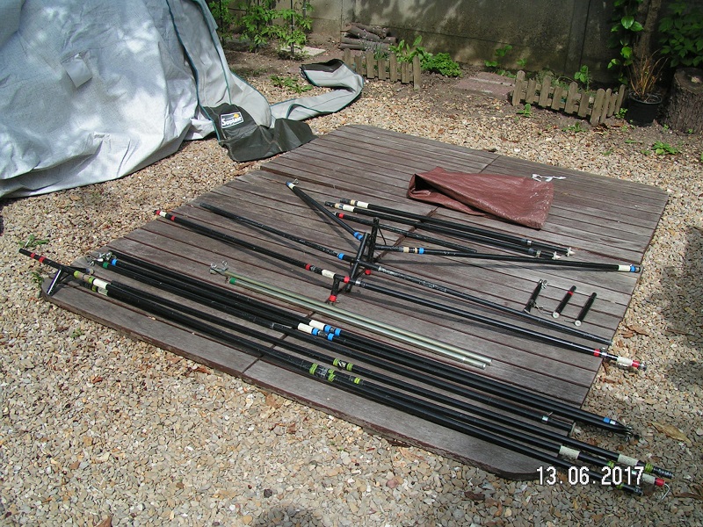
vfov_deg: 37.7
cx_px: 352
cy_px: 264
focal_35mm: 38
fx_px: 772
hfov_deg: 49.0
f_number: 5.6
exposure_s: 1/200
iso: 50
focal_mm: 5.8
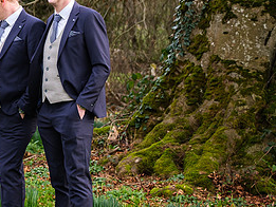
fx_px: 1340
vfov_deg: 8.8
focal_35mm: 168
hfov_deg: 11.6
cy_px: 54
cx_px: -29
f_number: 2.8
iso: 250
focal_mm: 50
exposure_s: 1/160
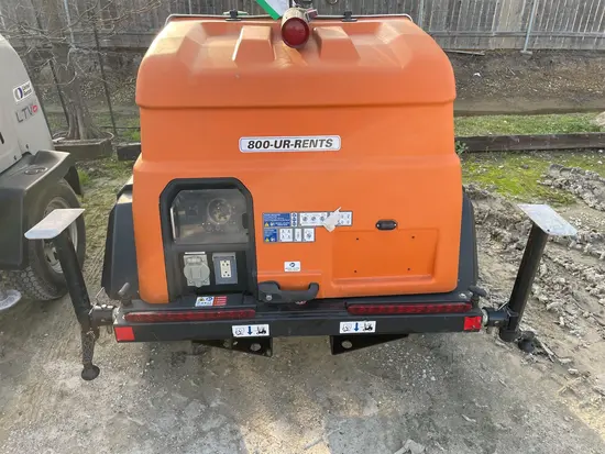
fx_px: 455
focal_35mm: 26
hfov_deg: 67.3
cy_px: 227
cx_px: 302
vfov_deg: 53.1
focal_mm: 4.2
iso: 50
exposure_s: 1/477
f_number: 1.6
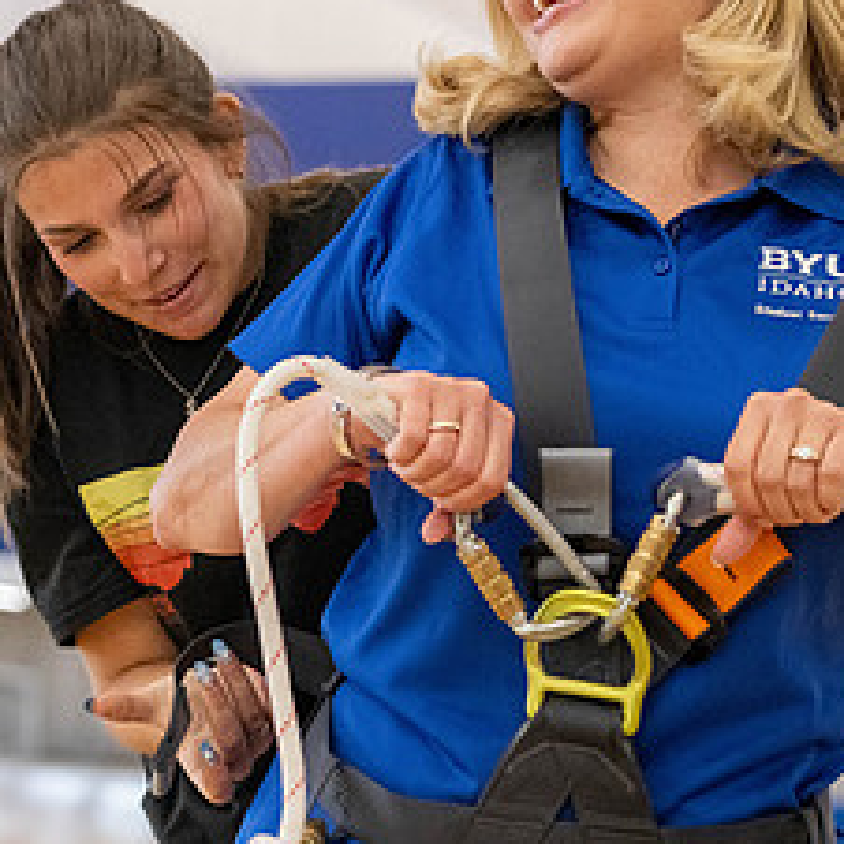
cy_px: 256
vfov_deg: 15.9
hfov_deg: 15.7
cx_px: 37
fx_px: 3007
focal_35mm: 109
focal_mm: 50
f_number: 2.8
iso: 6400
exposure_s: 1/1000
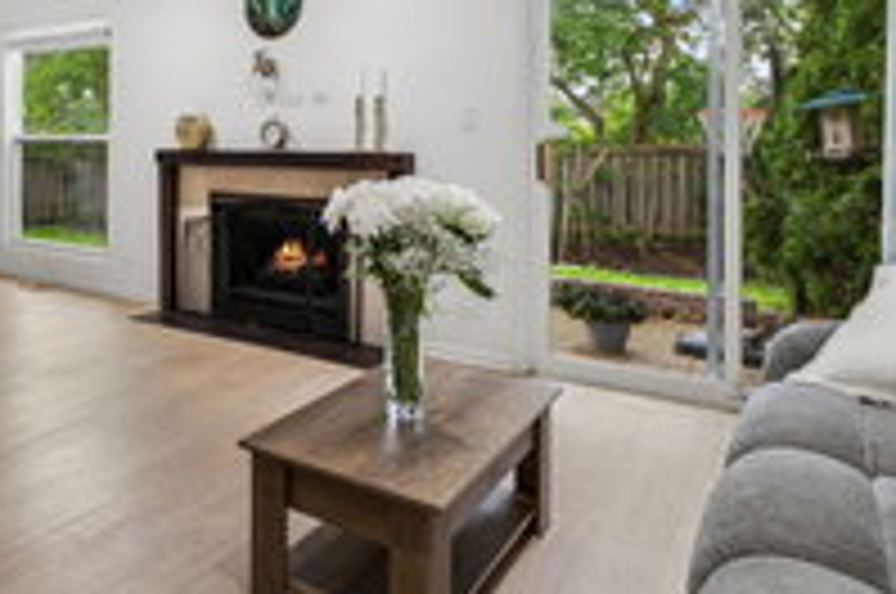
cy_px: 144
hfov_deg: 56.8
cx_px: 126
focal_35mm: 29
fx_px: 721
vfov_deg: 43.3
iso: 160
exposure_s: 1/4
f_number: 10
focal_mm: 12
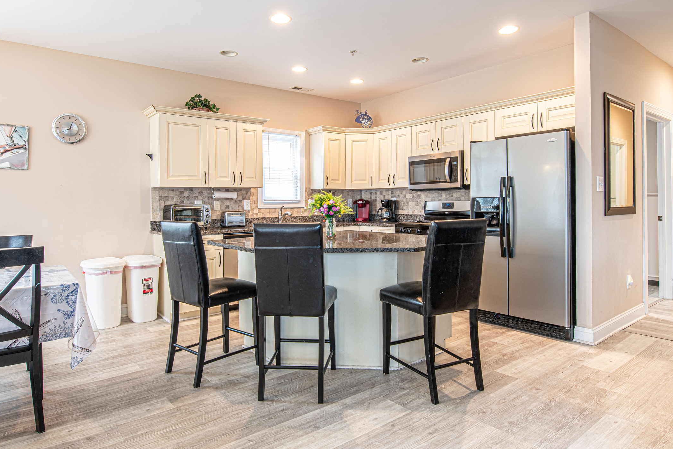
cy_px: 209
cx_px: 330
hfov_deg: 78.6
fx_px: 411
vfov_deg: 57.2
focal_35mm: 22
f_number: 9
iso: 64
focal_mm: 14
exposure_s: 2
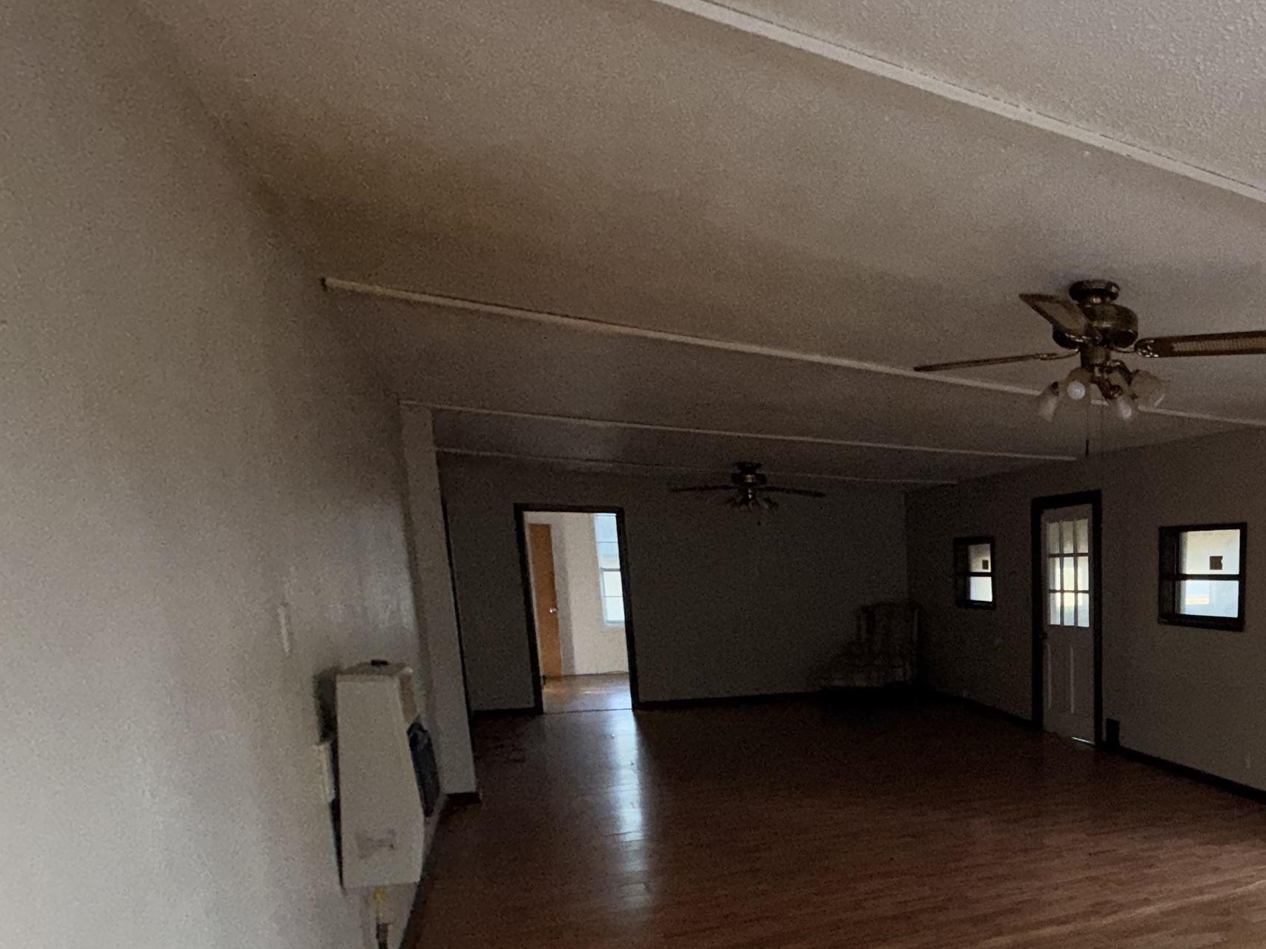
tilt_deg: -8.8
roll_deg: -0.6
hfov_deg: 59.6
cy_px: 720
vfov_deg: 52.3
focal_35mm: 25
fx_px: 914
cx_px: 1125
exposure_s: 1/75
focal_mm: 2.22
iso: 100
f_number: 2.2
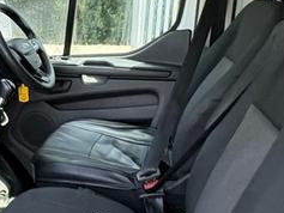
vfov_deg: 27.5
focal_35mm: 53
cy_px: 84
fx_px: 435
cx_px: 53
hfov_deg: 34.9
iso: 100
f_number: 2.2
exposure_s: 1/136
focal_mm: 2.22
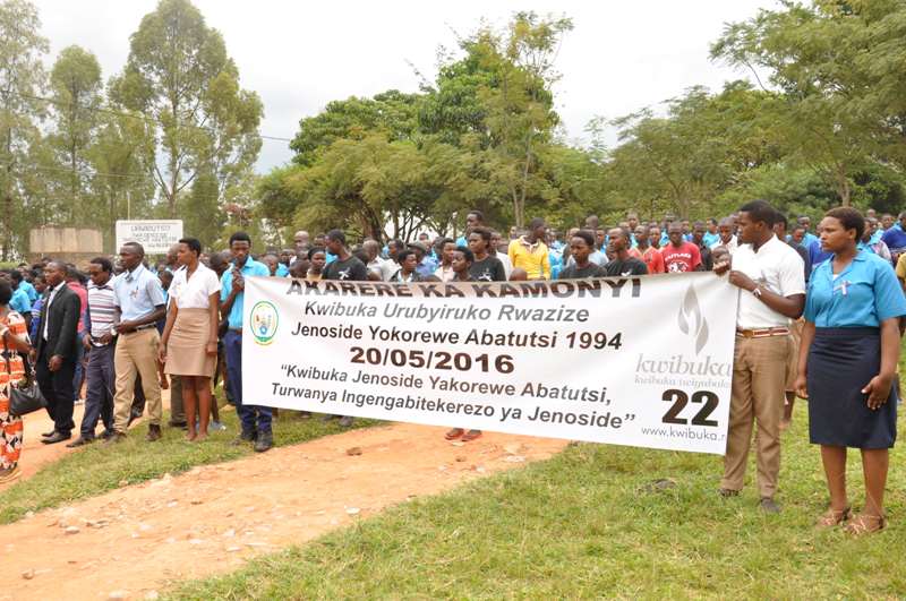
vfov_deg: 36.8
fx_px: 905
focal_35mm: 36
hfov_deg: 53.2
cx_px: 453
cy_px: 300
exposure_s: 1/250
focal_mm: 24
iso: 320
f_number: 8
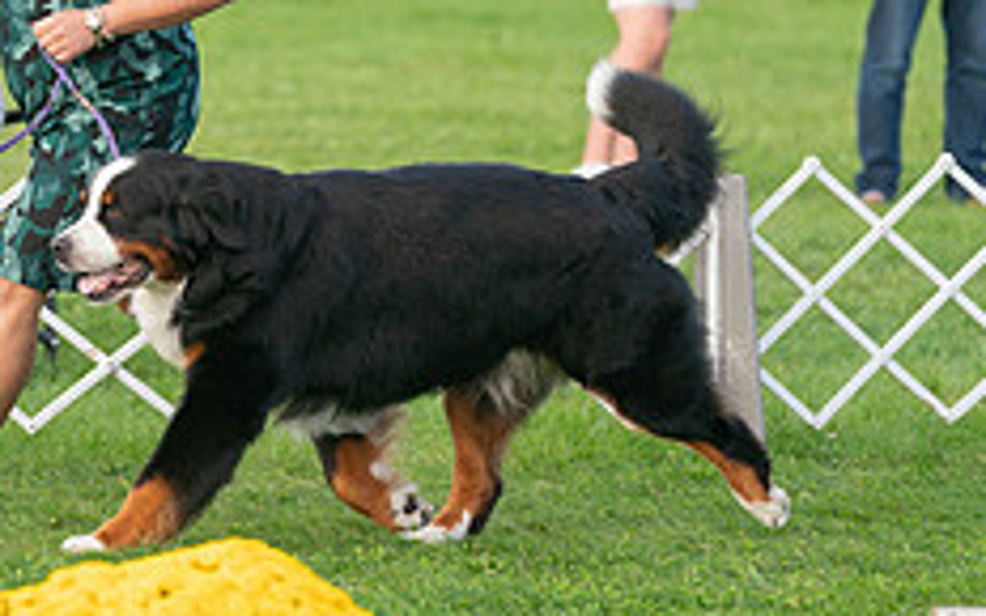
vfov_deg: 3.9
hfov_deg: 6.2
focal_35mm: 339
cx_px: 272
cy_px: 76
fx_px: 9110
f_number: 2.8
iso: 400
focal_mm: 133
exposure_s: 1/1600
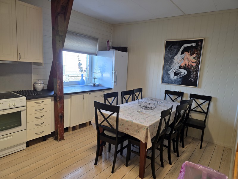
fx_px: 158
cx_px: 119
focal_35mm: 23
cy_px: 90
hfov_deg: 73.9
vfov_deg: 58.9
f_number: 1.7
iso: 80
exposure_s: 1/100
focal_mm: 6.3
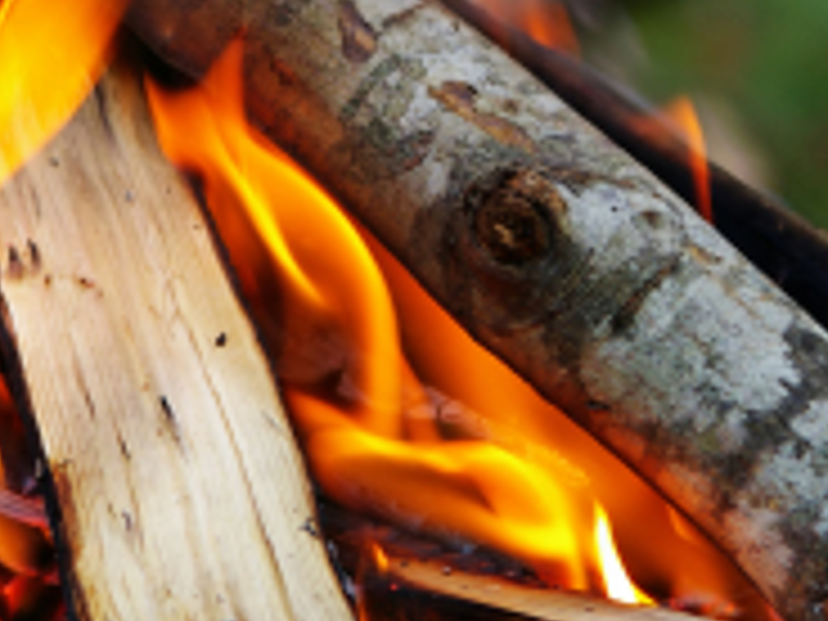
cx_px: 407
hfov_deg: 6.3
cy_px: -144
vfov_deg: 4.7
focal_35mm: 315
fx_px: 7537
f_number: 5.6
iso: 400
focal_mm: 95
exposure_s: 1/180
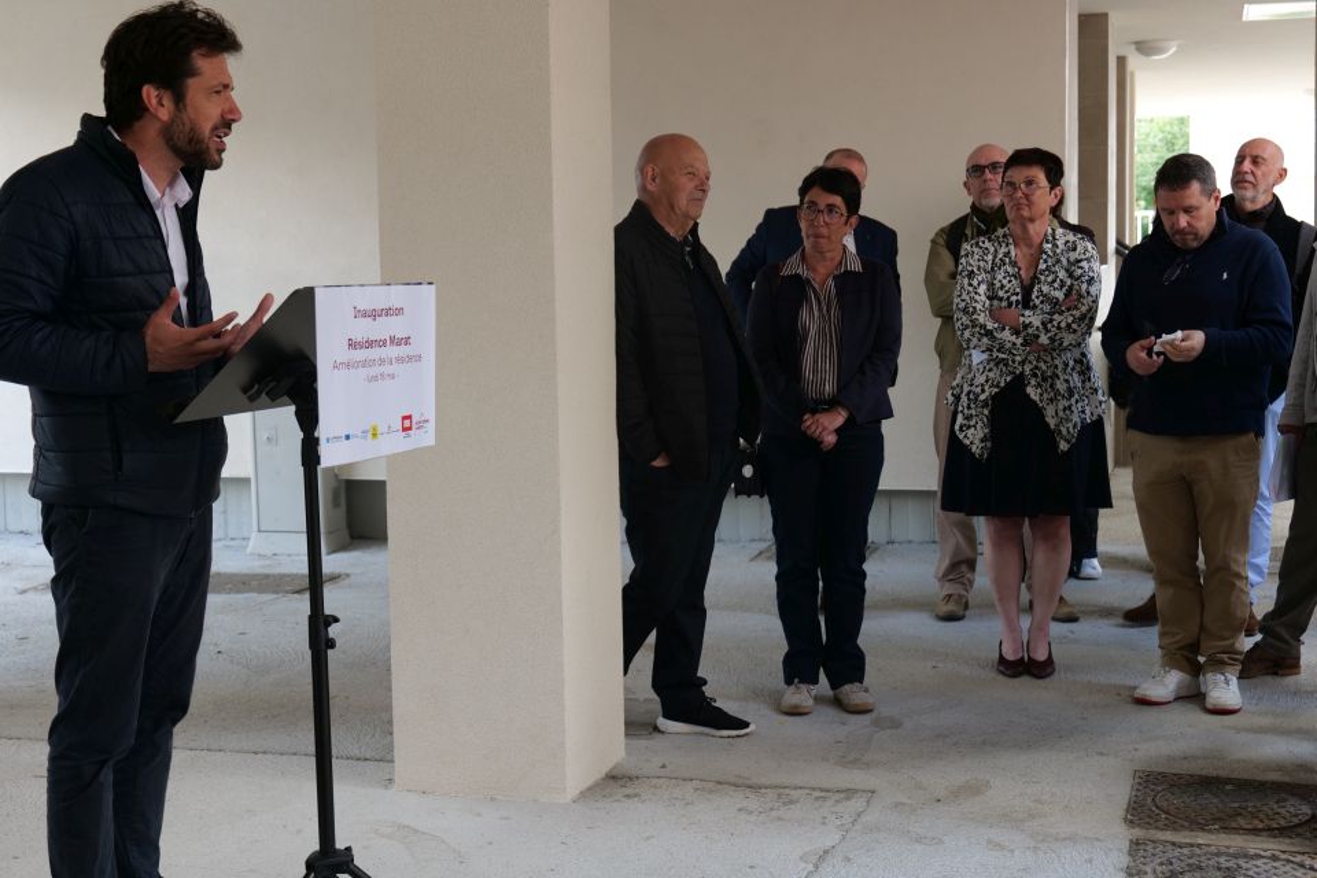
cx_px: 658
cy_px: 439
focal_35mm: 52
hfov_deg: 38.2
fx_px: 1902
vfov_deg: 26.0
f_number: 5.4
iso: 500
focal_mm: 52
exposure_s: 1/60
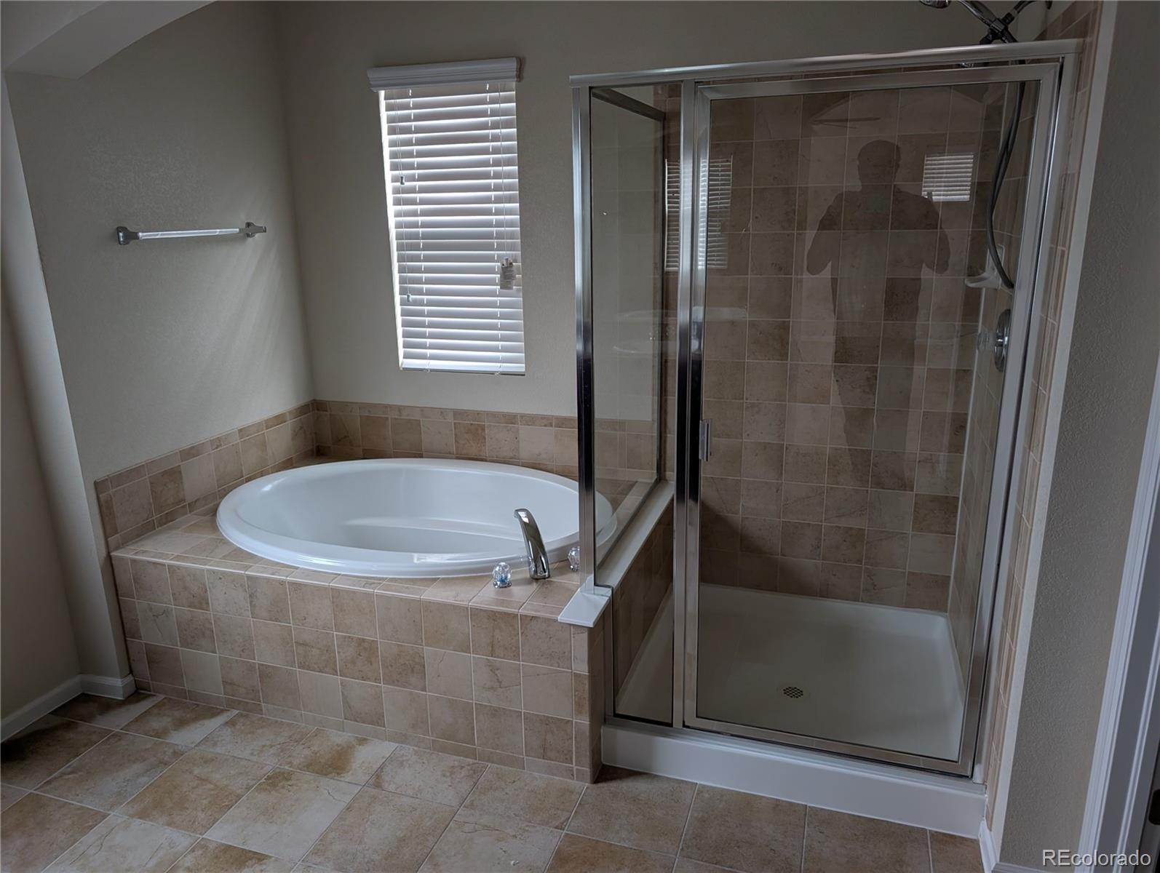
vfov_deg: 56.9
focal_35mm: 24
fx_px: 805
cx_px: 580
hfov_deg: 71.5
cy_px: 436
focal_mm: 6.9
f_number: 1.68
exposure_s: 1/117
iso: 239
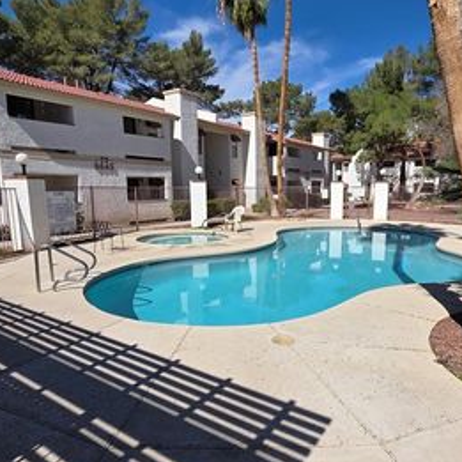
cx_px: 260
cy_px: 243
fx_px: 332
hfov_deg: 69.3
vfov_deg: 69.6
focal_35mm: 22
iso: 40
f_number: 1.9
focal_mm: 2.2
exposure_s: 1/3427
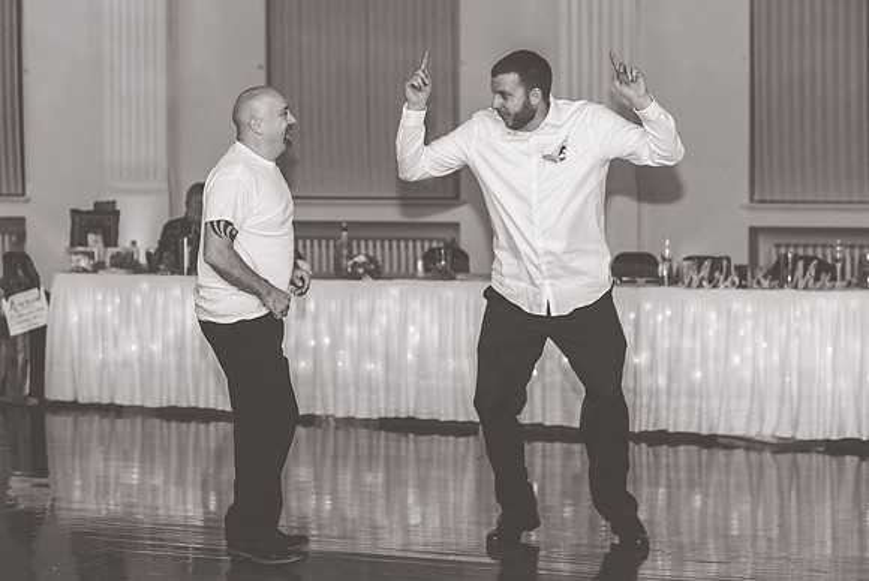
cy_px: 289
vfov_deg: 14.5
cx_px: 394
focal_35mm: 95
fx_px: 2287
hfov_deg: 21.5
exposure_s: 1/125
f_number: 2.8
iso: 640
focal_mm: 85
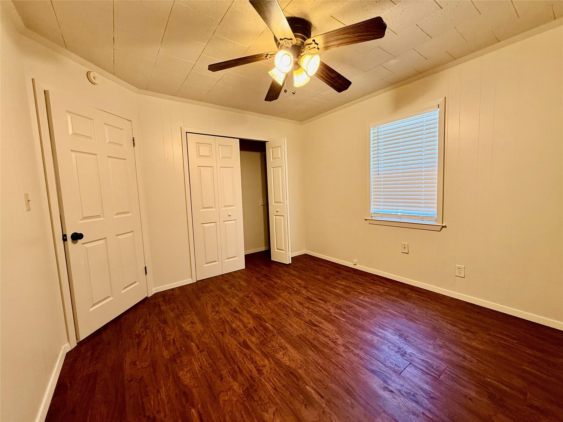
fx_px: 228
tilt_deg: -5.2
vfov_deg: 85.7
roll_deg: +1.4
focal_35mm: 14
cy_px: 211
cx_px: 282
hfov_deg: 102.1
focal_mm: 2.22
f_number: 2.2
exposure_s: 1/60
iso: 250
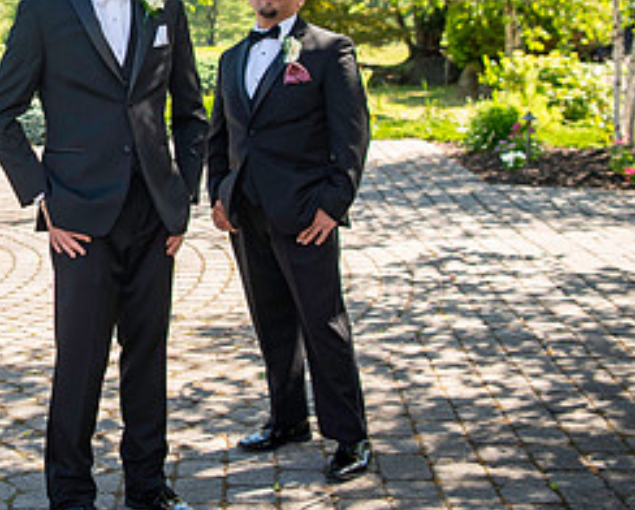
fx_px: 1299
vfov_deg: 21.9
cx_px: 10
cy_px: 86
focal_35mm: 69
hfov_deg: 26.1
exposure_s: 1/800
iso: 250
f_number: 3.2
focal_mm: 31
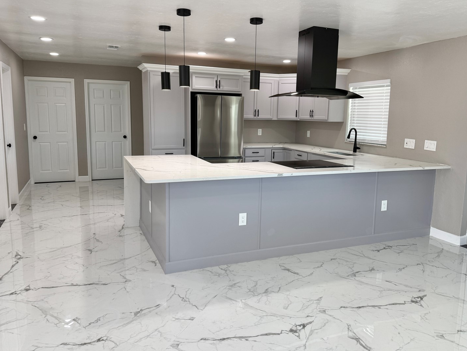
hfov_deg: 65.3
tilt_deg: -7.7
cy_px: 161
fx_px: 364
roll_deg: -0.7
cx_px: 245
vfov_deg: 51.3
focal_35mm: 27
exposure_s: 1/120
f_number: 1.78
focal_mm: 6.76
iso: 80
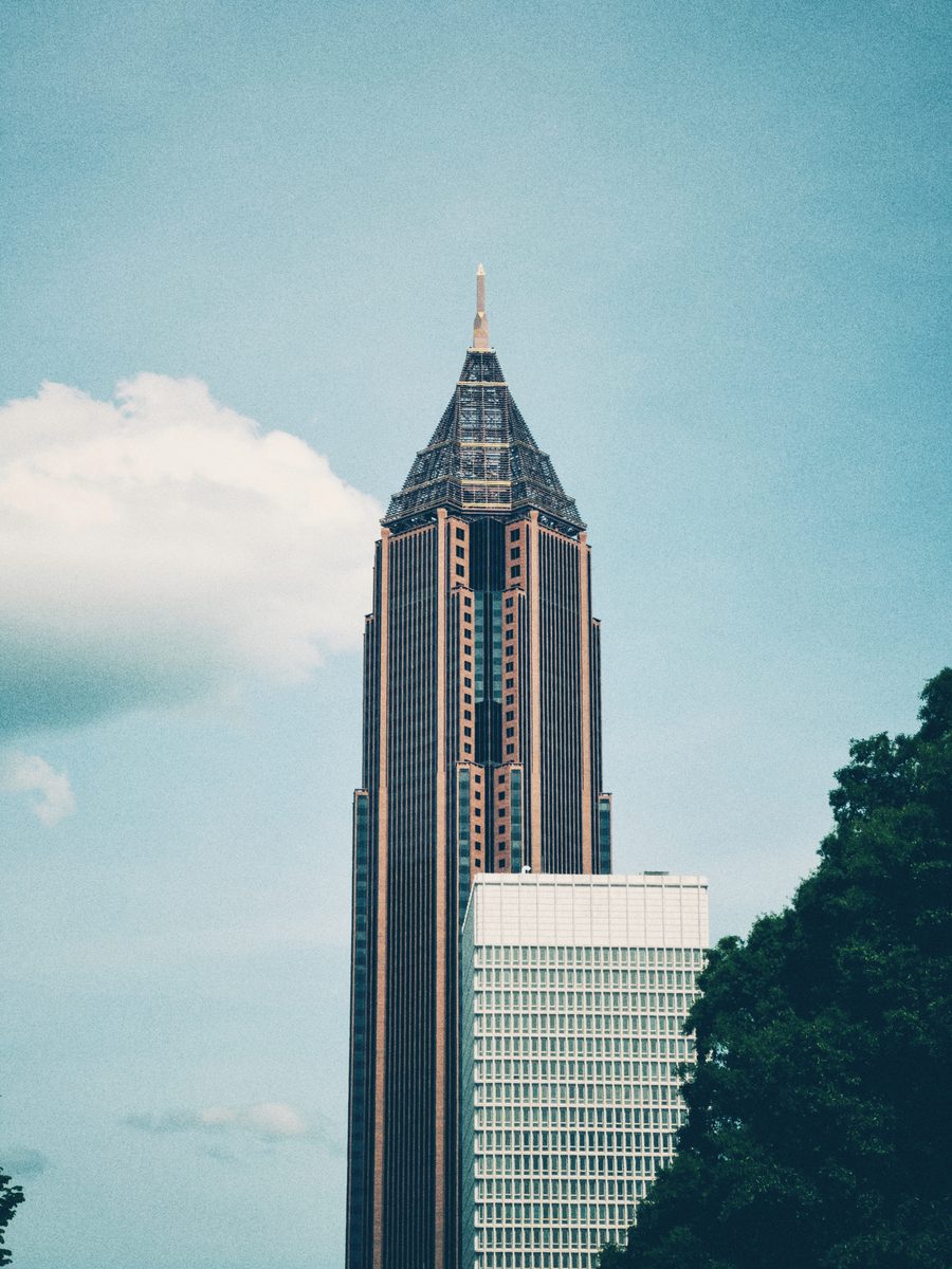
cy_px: 634
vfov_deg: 25.3
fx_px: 2824
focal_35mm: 77
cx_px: 476
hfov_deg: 19.1
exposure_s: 1/803
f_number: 2.8
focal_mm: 9
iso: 32
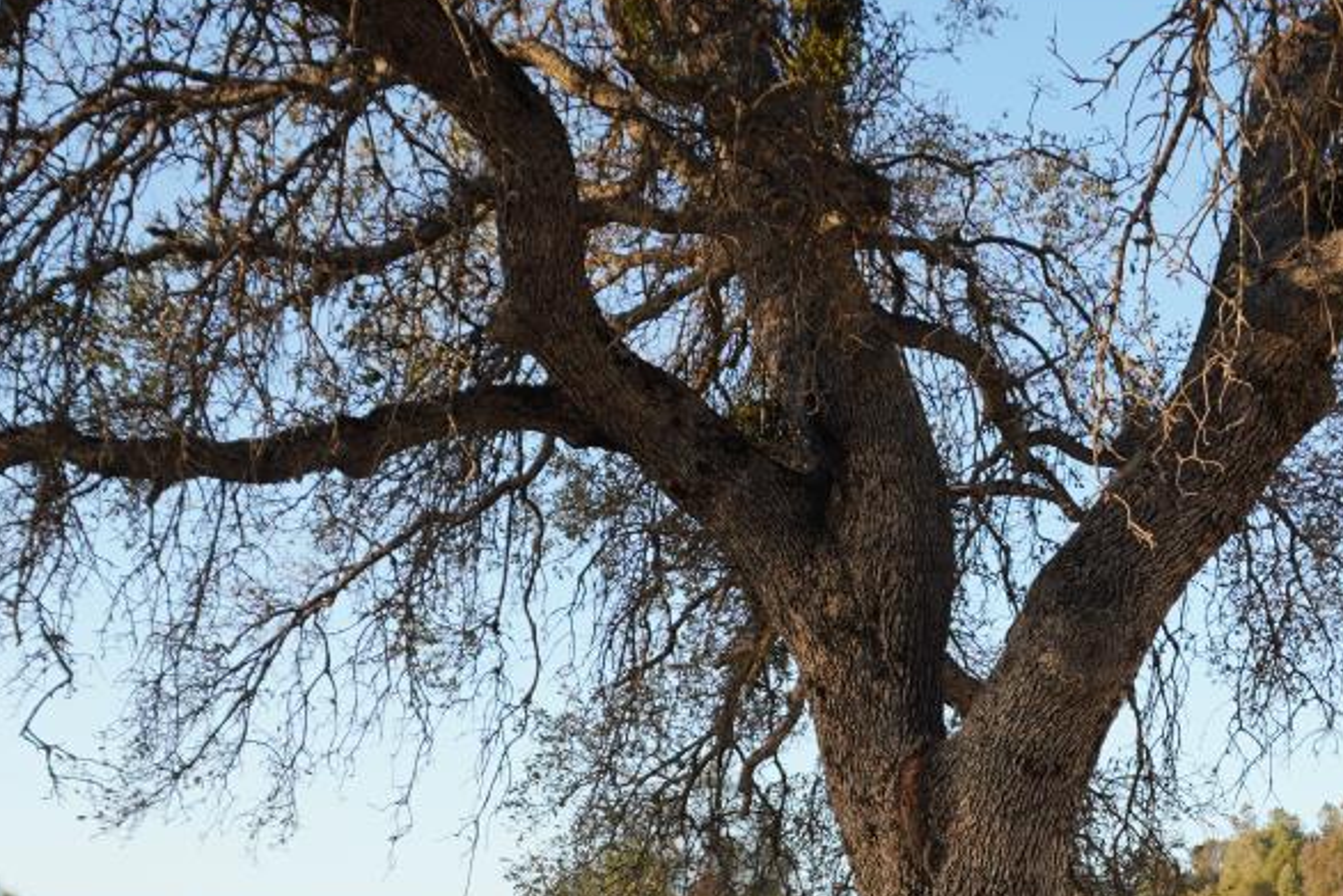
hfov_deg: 30.5
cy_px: 1075
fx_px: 2436
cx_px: 930
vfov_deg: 19.6
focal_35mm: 65
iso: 100
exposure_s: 1/125
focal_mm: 17
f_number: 4.5
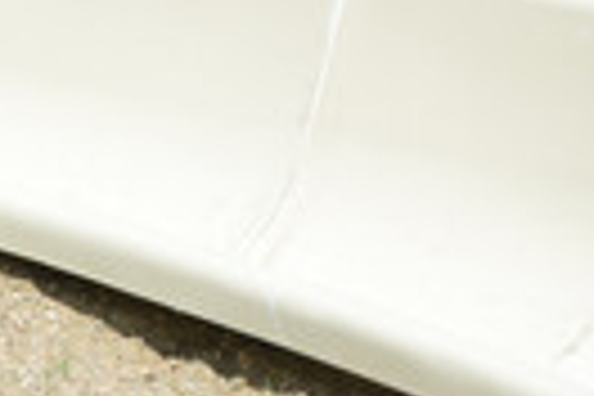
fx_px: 9751
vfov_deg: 2.3
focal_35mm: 591
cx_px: -266
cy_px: 205
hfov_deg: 3.5
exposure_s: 1/1250
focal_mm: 195
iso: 400
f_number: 6.3
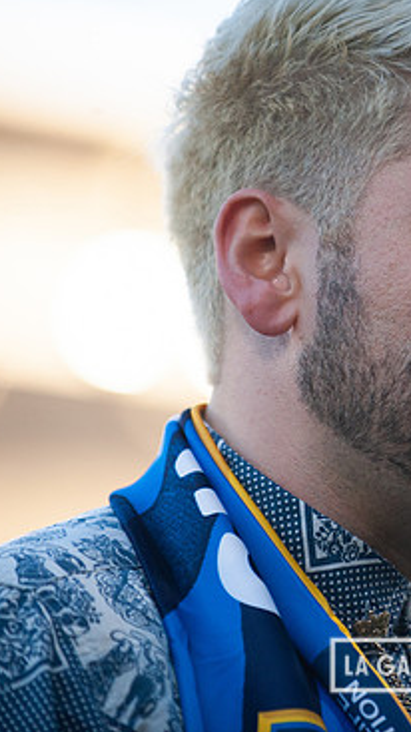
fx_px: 6423
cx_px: 471
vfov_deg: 6.5
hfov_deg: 3.7
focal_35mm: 331
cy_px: 365
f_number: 2.8
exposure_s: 1/2500
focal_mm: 200
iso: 800
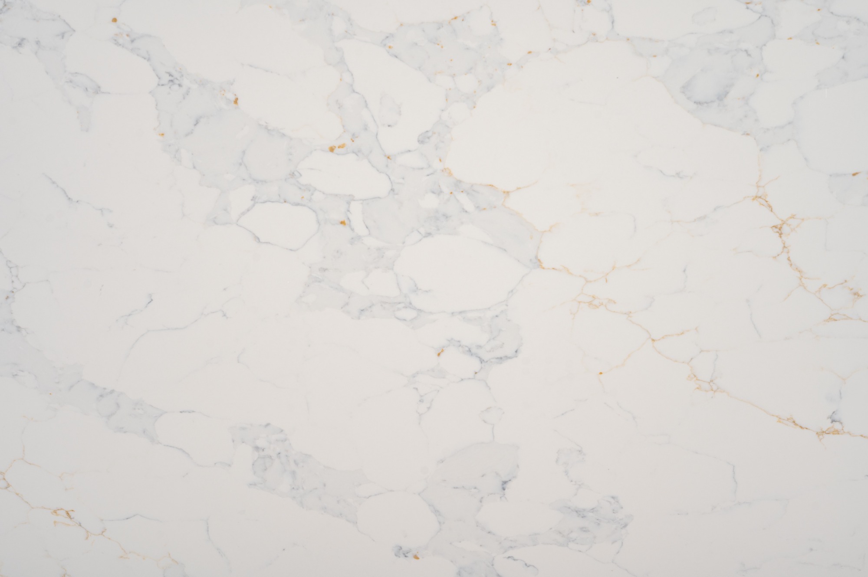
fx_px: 1205
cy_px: 288
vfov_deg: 26.9
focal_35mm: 50
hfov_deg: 39.6
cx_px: 434
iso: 100
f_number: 8
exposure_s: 1/160
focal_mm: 50
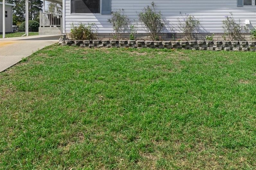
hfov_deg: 46.3
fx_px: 299
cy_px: 10
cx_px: 144
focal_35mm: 42
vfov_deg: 30.2
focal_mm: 14
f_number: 8
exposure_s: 1/800
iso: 320
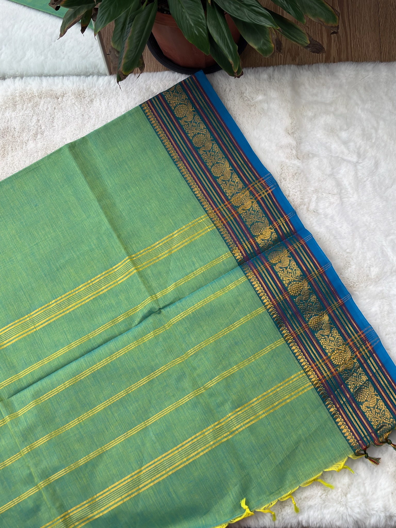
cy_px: 264
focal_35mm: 49
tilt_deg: -74.0
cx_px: 198
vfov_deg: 38.9
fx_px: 747
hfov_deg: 29.7
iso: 32
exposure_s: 1/118
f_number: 1.6
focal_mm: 5.96
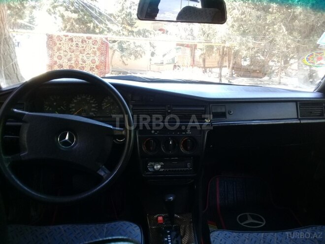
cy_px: 122
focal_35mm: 31
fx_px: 291
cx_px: 162
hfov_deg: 58.4
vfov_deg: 45.4
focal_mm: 3.3
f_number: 2.2
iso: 64
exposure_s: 1/40
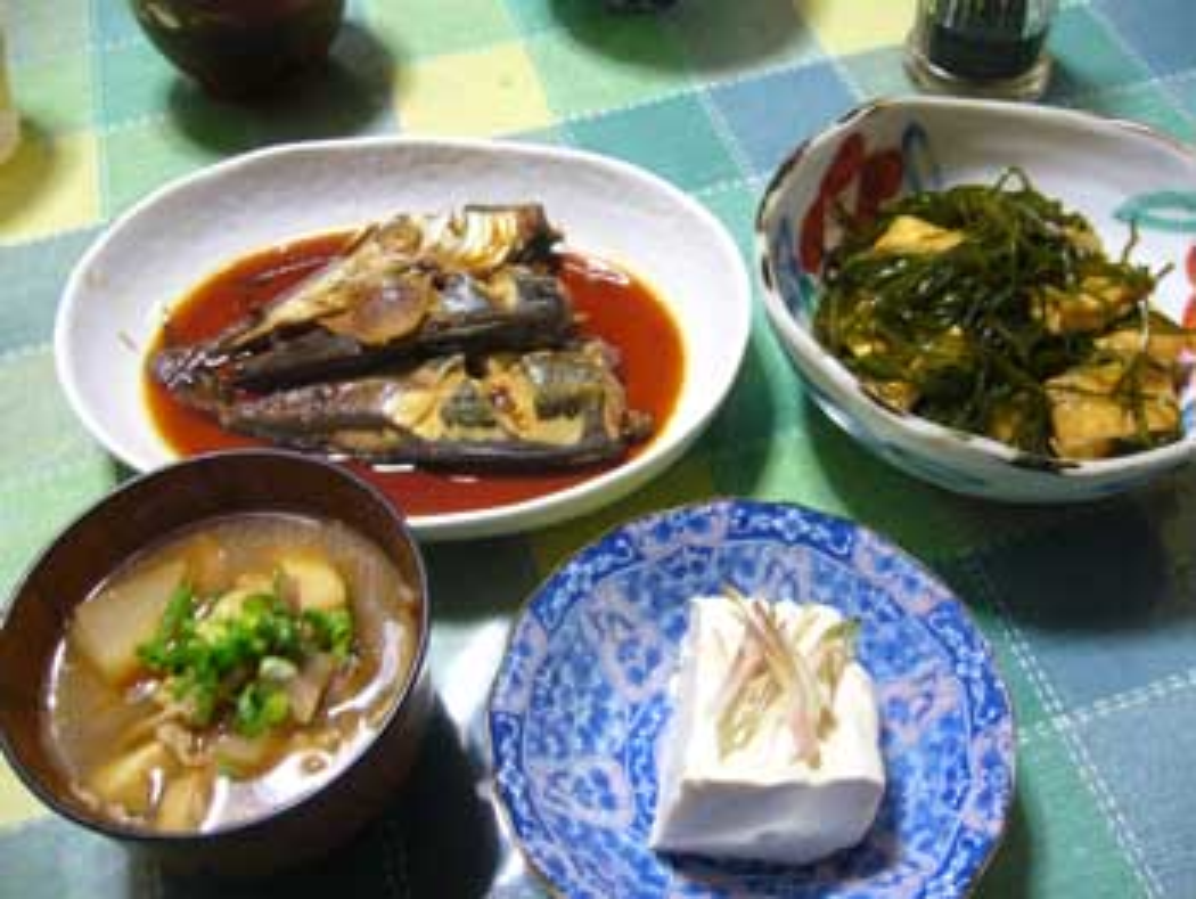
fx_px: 1210
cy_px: 450
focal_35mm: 35
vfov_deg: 40.7
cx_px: 598
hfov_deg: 52.6
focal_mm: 5.8
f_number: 2.8
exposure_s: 1/8
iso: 200
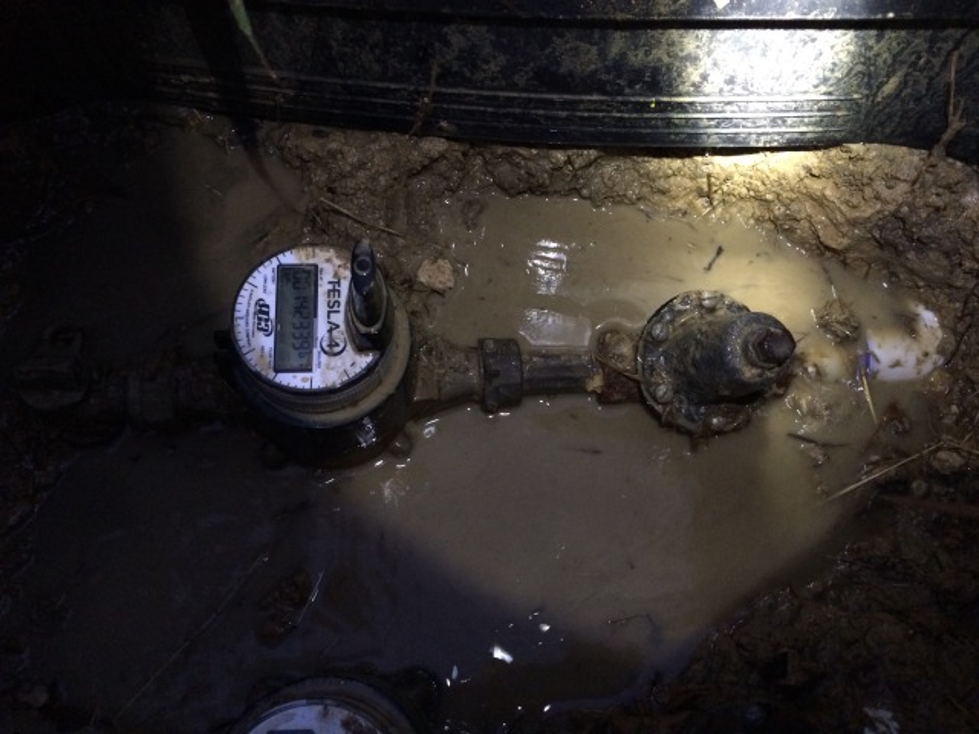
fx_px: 820
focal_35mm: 29
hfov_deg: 61.7
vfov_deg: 48.2
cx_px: 490
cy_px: 367
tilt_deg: -70.4
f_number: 2.2
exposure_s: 1/30
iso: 200
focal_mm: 4.15
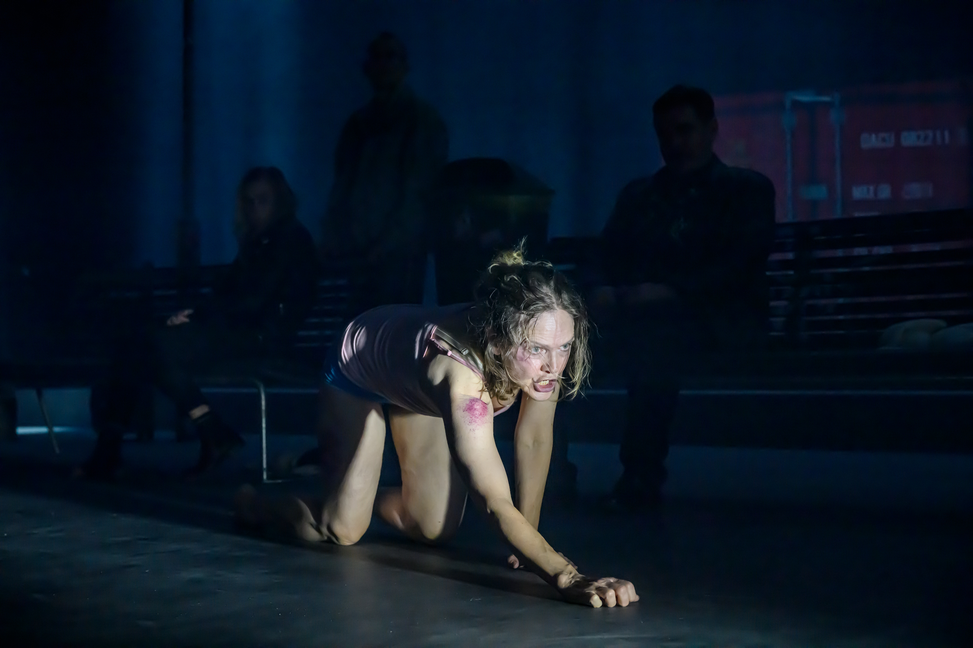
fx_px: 1459
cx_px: 486
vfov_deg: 25.1
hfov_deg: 36.9
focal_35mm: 54
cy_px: 324
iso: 10000
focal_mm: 54
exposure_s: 1/160
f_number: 4
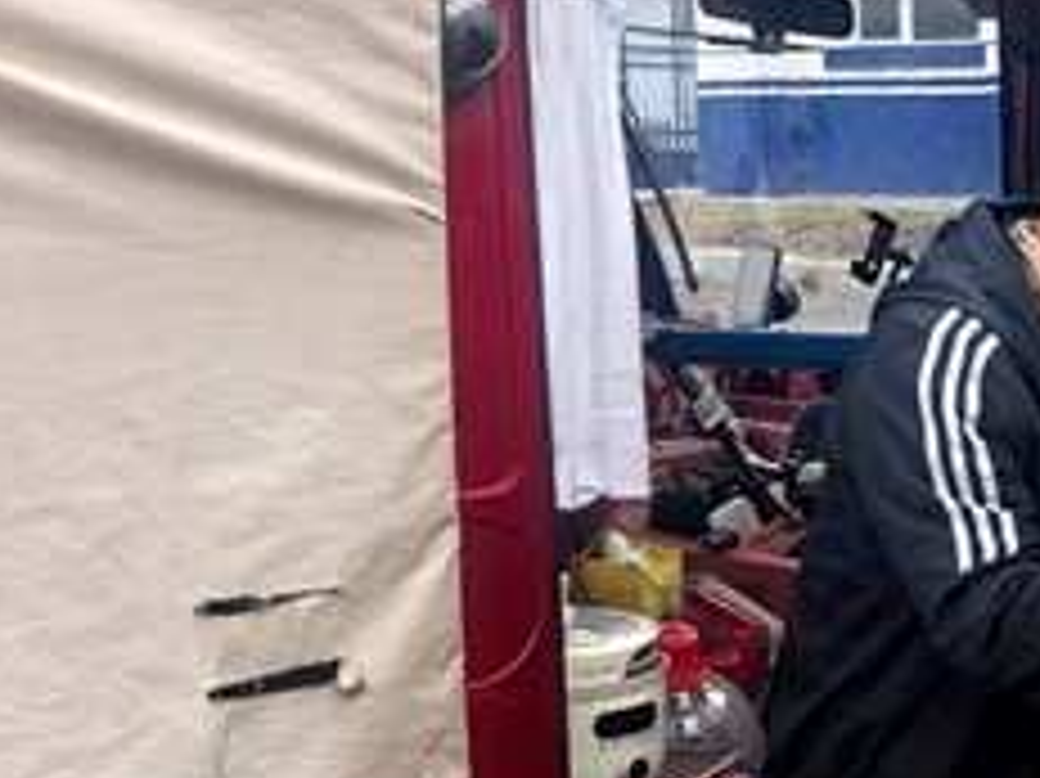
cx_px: 1202
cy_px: 603
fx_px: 2492
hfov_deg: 22.0
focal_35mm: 83
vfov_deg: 17.6
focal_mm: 6.98
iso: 100
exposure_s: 1/100
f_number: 4
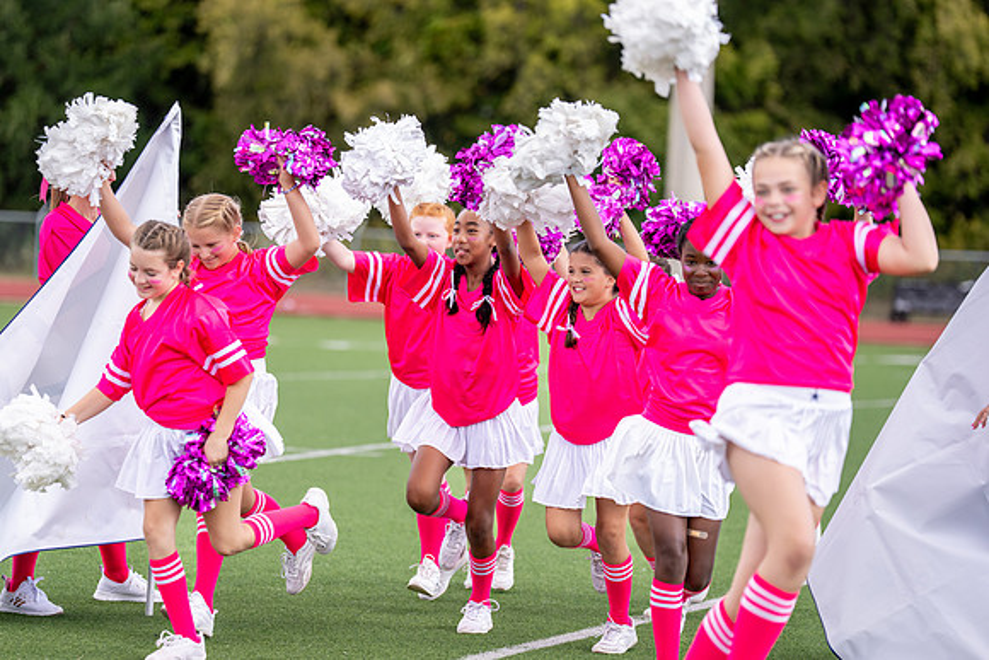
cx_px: 481
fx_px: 4691
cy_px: 360
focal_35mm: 171
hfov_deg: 12.0
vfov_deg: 8.0
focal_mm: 155
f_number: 2.8
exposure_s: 1/1600
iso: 320
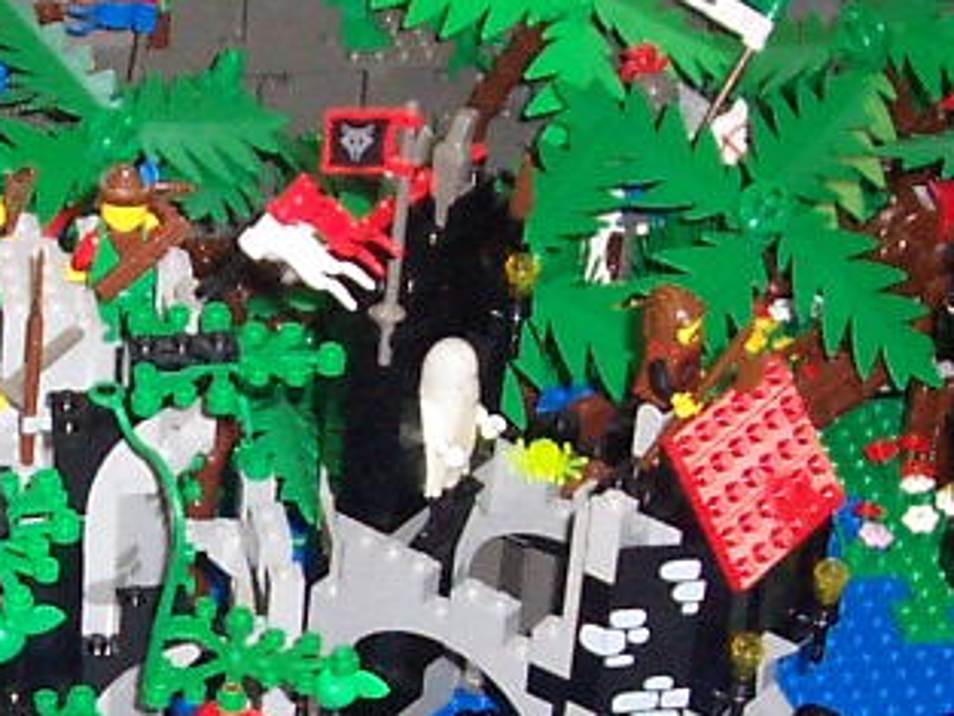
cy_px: 612
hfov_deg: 13.7
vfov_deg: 10.4
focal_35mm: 142
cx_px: 34
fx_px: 3915
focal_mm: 5.6
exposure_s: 1/60
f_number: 2.8
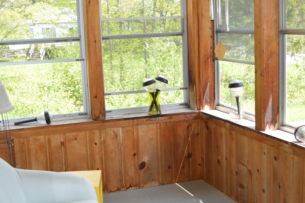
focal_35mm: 62
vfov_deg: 21.9
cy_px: 114
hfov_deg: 32.4
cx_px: 146
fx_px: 525
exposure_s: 1/125
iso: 280
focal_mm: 32
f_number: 4.8
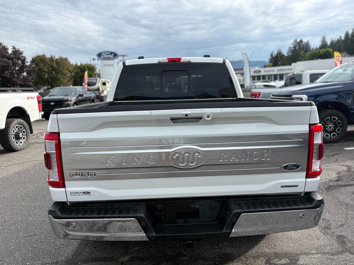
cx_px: 177
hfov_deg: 67.3
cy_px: 132
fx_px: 266
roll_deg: +1.8
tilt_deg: -8.5
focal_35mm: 26
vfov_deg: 53.1
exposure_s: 1/1751
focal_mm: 5.96
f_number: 1.6
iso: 50
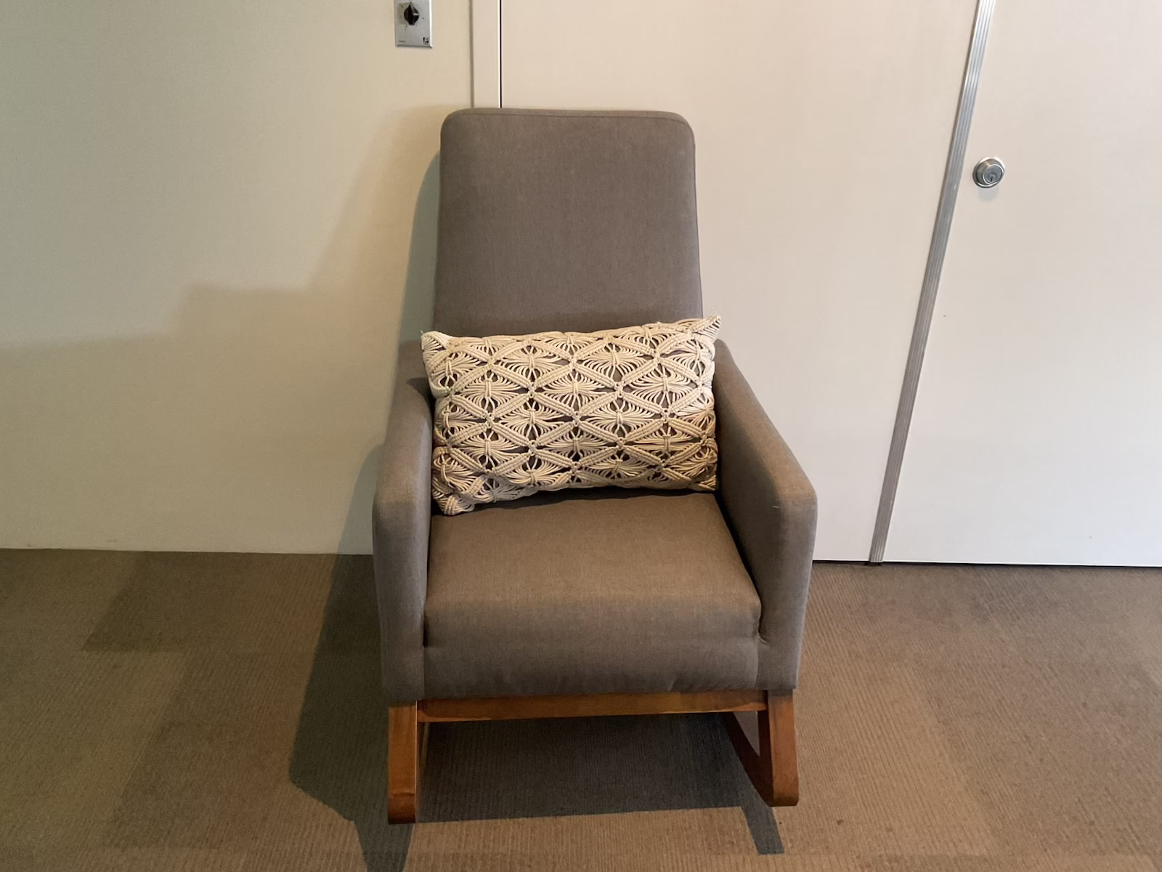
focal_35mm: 29
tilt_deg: -27.2
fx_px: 973
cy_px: 436
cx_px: 581
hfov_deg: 61.7
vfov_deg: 48.2
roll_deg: -3.3
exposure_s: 1/60
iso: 250
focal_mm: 3
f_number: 1.8
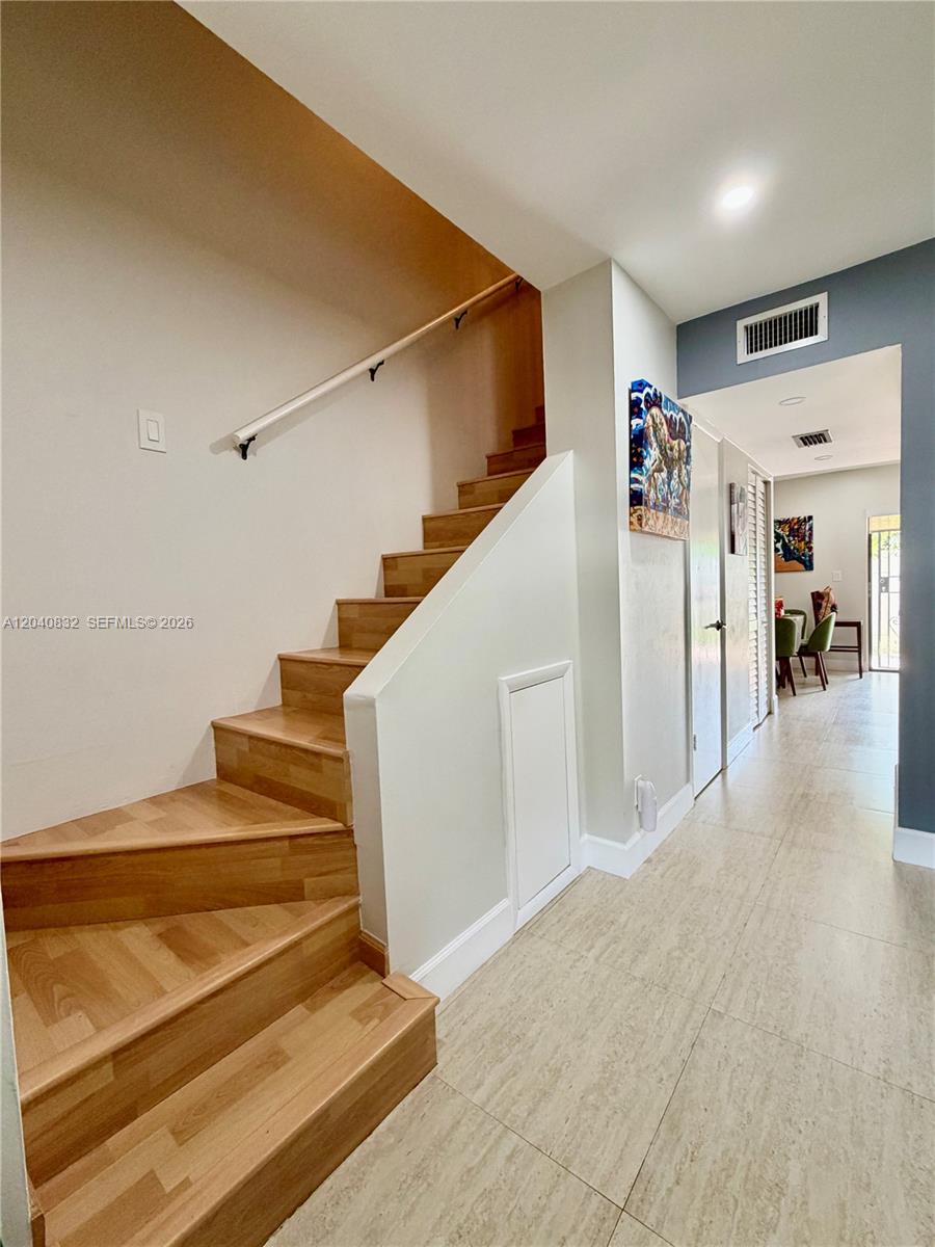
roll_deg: -0.8
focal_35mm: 14
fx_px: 504
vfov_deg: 102.1
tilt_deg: -3.5
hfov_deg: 85.7
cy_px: 624
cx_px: 468
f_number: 2.2
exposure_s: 1/60
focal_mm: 2.22
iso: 160
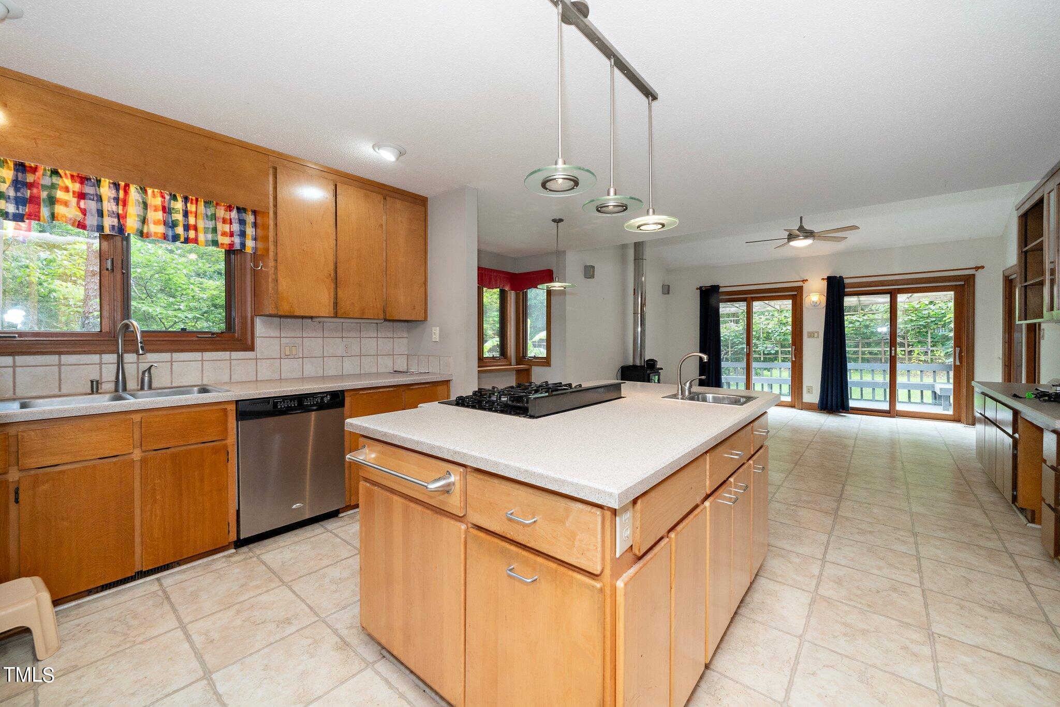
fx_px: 412
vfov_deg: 81.2
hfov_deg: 104.3
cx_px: 530
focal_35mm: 14
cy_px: 354
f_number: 11
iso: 640
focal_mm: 14
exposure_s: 1/8
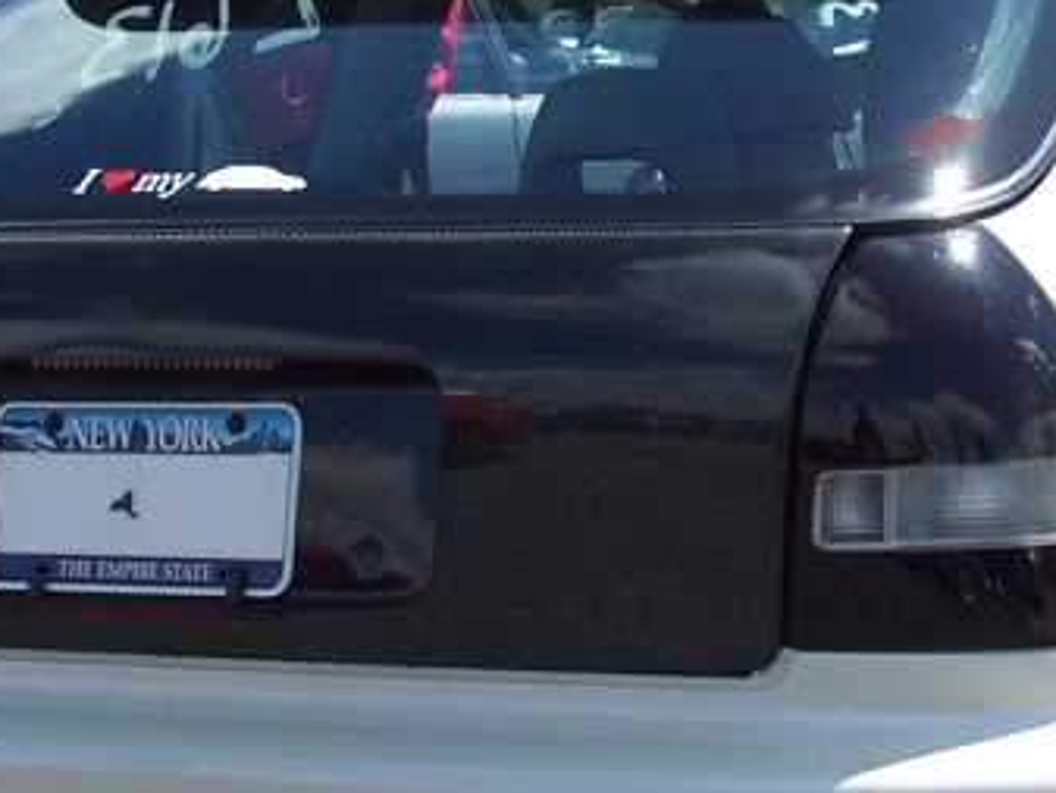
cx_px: 934
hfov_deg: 12.6
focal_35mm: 155
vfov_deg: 9.6
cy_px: 345
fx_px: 4730
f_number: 4
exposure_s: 1/500
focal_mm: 8.5
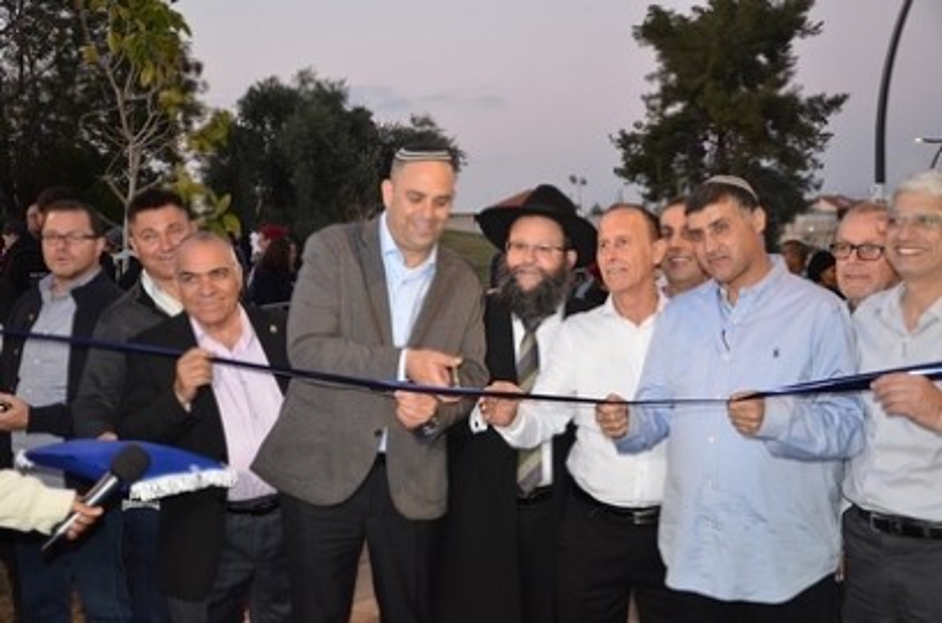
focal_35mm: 45
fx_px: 1175
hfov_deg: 43.7
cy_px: 312
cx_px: 471
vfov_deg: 29.7
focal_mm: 30
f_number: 4.2
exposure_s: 1/80
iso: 1600
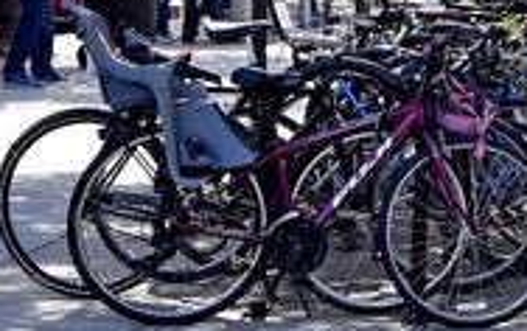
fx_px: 1912
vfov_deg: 9.6
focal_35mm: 133
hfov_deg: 13.2
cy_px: -182
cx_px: 1096
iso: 250
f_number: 8
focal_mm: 24
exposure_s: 1/250
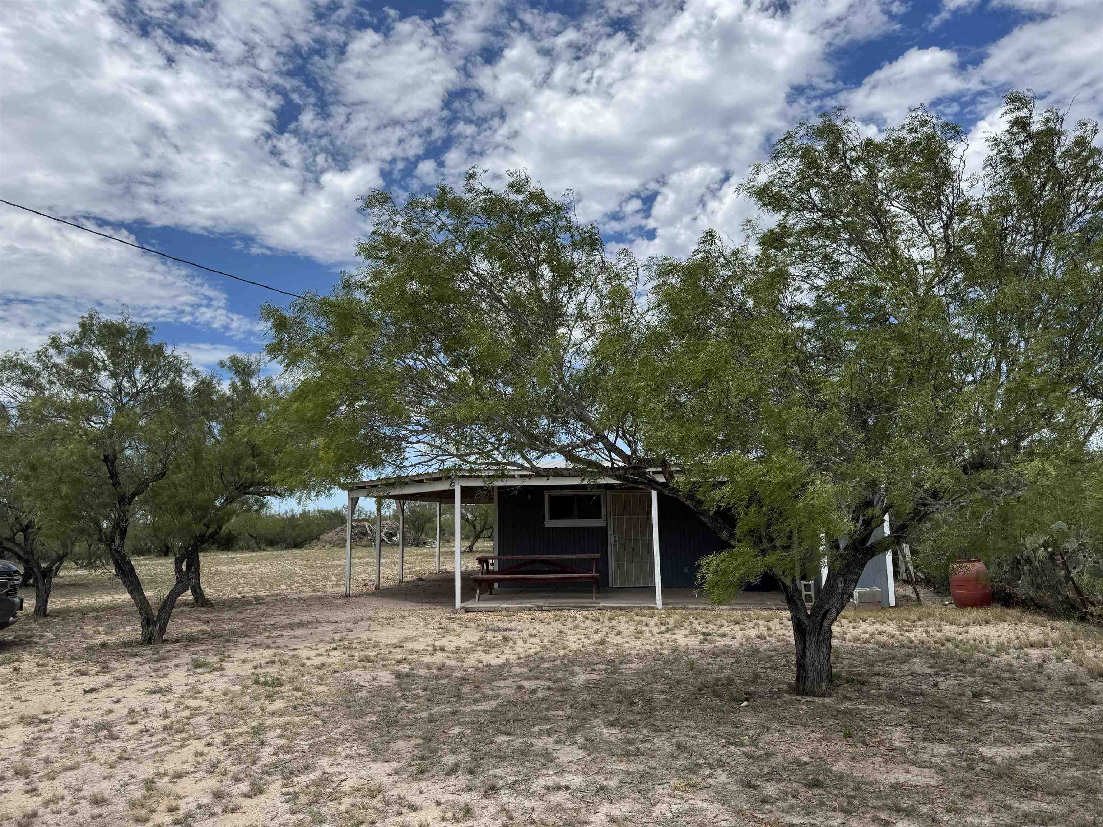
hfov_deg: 71.6
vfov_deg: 56.8
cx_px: 552
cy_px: 414
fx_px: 765
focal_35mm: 24
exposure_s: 1/6410
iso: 80
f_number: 1.78
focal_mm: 6.76
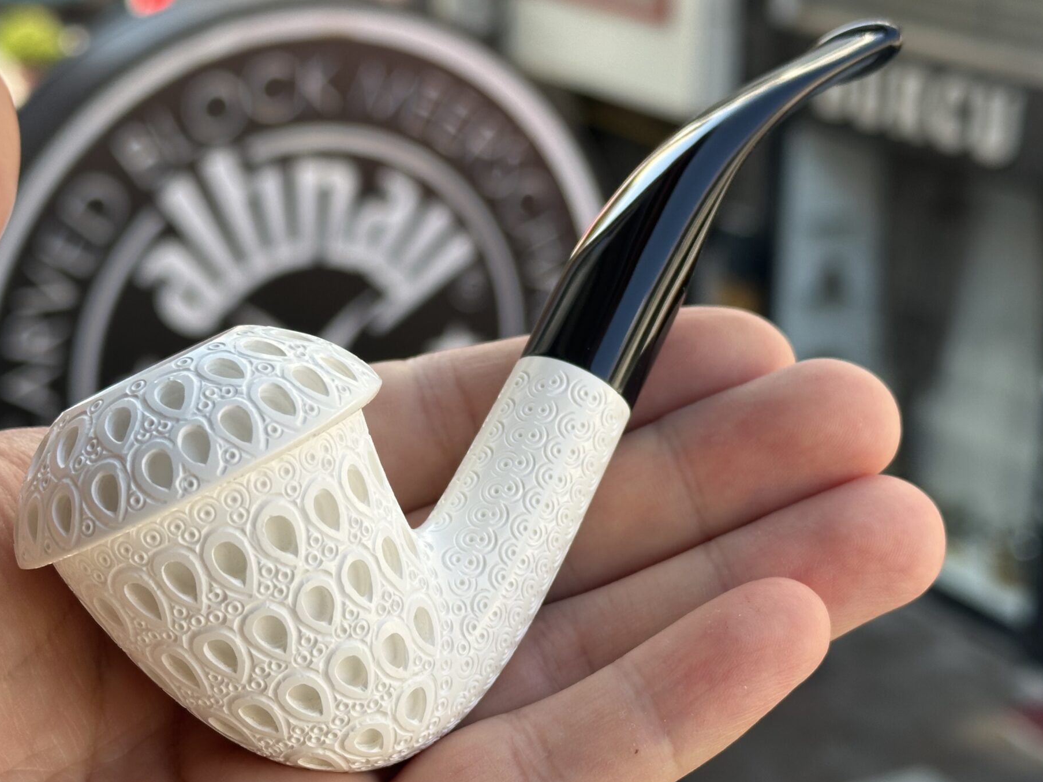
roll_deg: -0.8
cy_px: 425
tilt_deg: -19.1
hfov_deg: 28.6
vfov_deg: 21.6
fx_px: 2049
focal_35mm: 68
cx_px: 487
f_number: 1.78
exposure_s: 1/541
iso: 64
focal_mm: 6.86
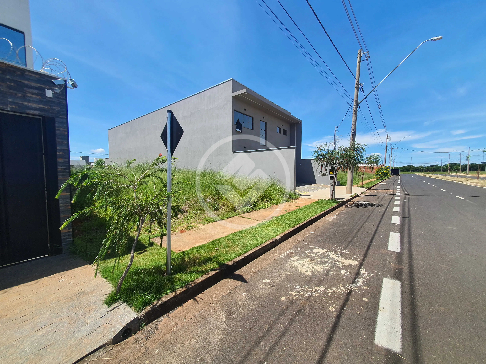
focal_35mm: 13
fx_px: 183
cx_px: 243
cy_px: 182
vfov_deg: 89.9
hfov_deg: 106.2
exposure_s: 1/738
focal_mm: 1.8
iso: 50
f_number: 2.2
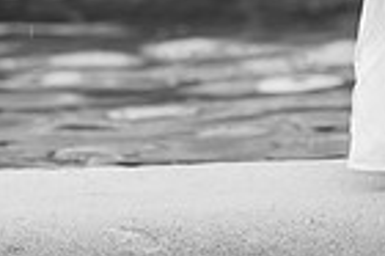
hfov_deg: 3.7
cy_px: -194
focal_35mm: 559
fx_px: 5971
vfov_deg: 2.4
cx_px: 566
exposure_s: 1/400
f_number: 2
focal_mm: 135
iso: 160
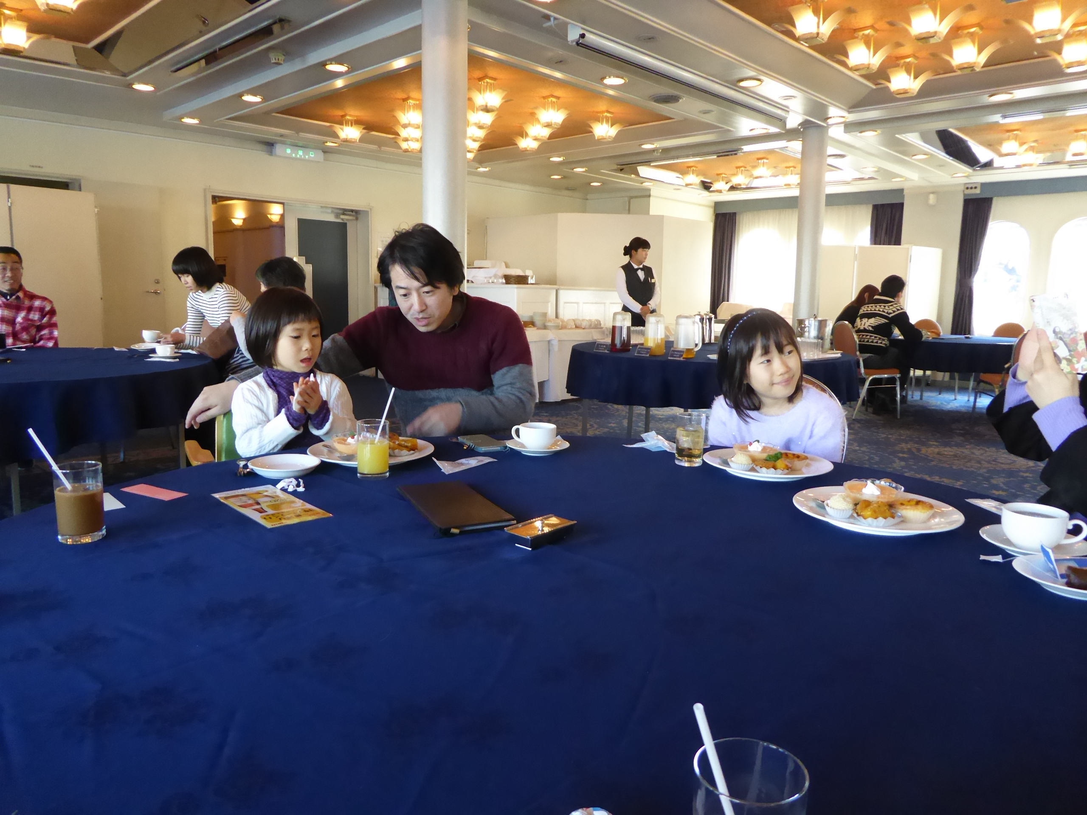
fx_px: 785
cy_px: 408
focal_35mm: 25
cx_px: 544
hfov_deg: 69.4
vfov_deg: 54.9
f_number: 3.3
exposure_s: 1/60
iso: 800
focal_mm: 4.3
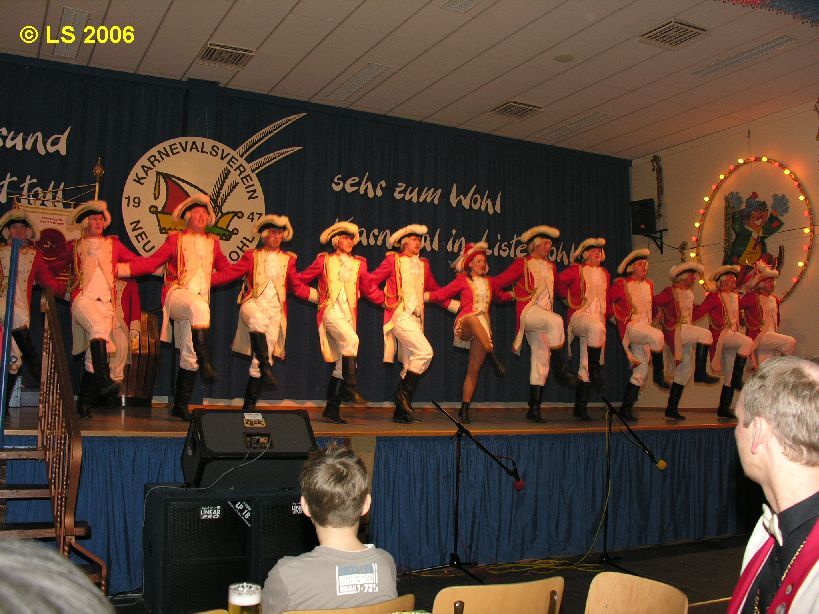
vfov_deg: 40.7
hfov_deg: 52.6
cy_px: 307
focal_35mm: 35
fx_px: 828
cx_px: 410
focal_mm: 8.9
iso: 100
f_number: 4
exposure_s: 1/38.5
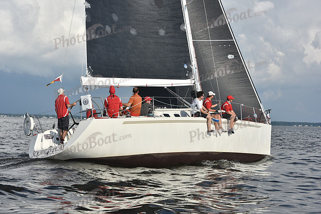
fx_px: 624
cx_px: 160
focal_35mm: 70
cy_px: 107
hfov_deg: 28.8
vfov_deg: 19.5
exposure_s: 1/1250
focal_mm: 70
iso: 250
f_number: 9
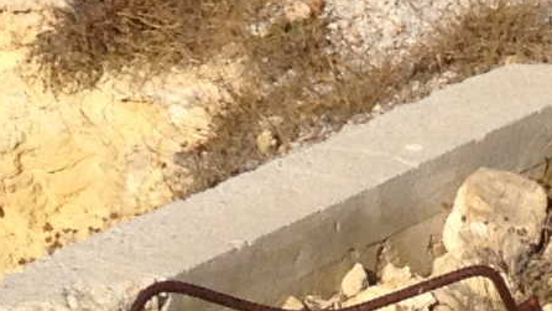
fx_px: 4084
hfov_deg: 7.7
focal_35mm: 279
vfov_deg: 4.1
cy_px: -937
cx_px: 153
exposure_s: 1/3247
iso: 50
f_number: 2.4
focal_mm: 4.28
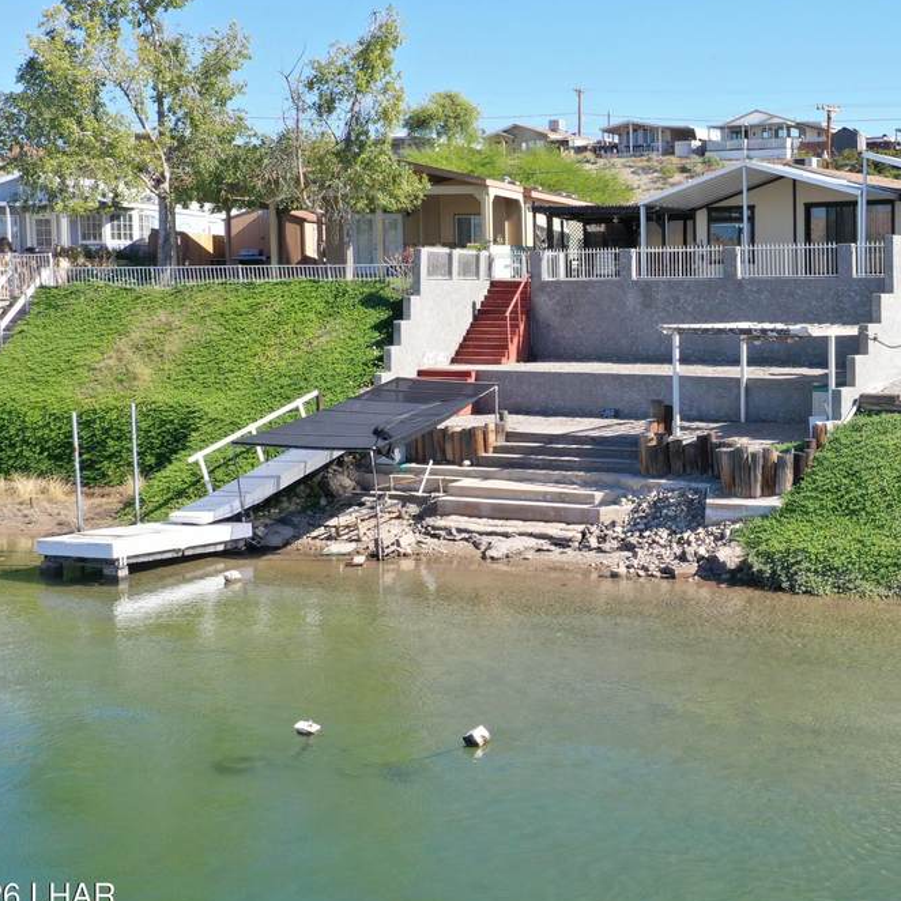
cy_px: 368
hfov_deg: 34.9
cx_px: 792
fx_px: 1355
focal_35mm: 46
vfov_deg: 36.7
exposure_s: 1/320
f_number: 5
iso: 100
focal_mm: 10.26
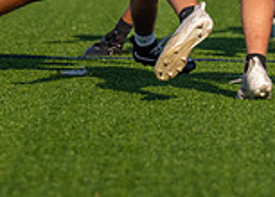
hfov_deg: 1.8
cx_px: 63
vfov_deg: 1.3
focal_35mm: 1126
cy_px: -132
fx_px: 8814
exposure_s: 1/4000
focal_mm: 200
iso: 125
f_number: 2.8
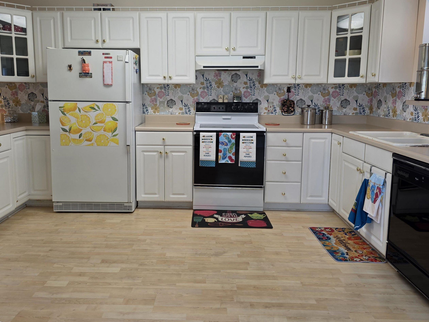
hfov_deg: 63.4
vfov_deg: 49.6
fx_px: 347
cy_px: 136
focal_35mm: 28
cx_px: 199
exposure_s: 1/120
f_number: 1.7
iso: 100
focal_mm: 6.3
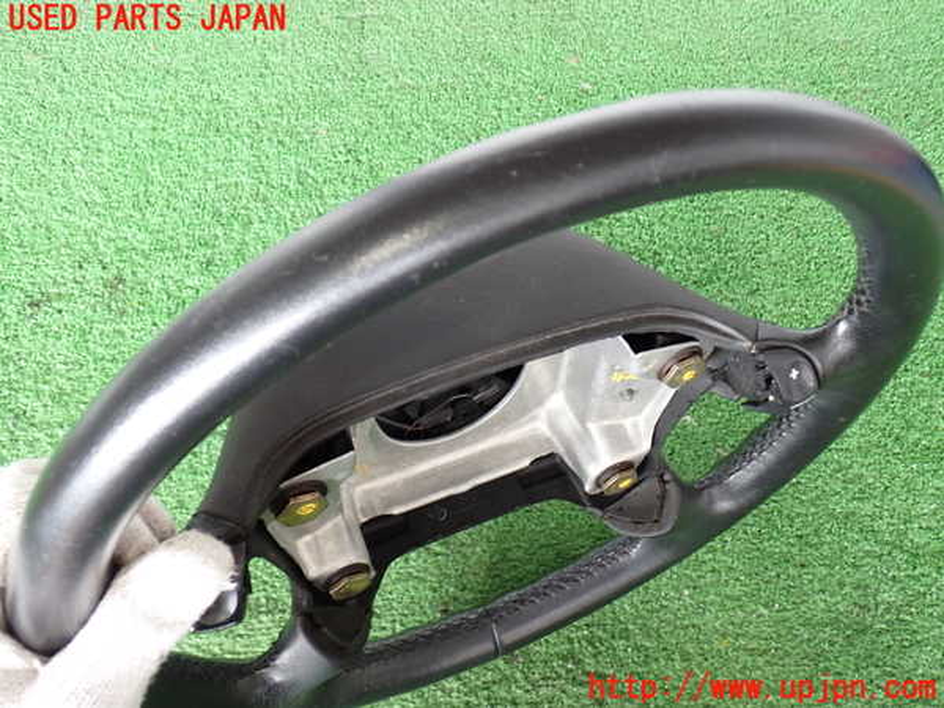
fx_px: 873
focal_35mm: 32
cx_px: 472
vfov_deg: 44.2
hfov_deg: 56.8
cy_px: 354
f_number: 2.4
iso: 200
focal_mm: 5.79
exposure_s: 1/50
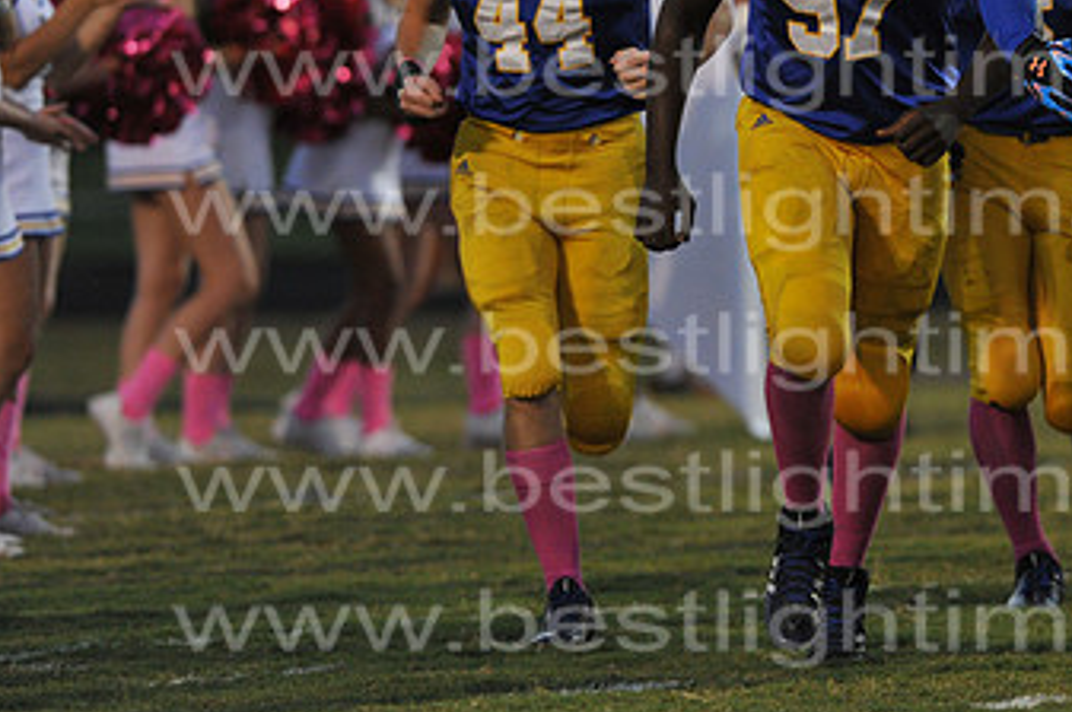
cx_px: 894
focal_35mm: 517
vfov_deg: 2.7
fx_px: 15380
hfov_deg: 4.0
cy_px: 143
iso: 3200
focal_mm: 300
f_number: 4
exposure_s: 1/640
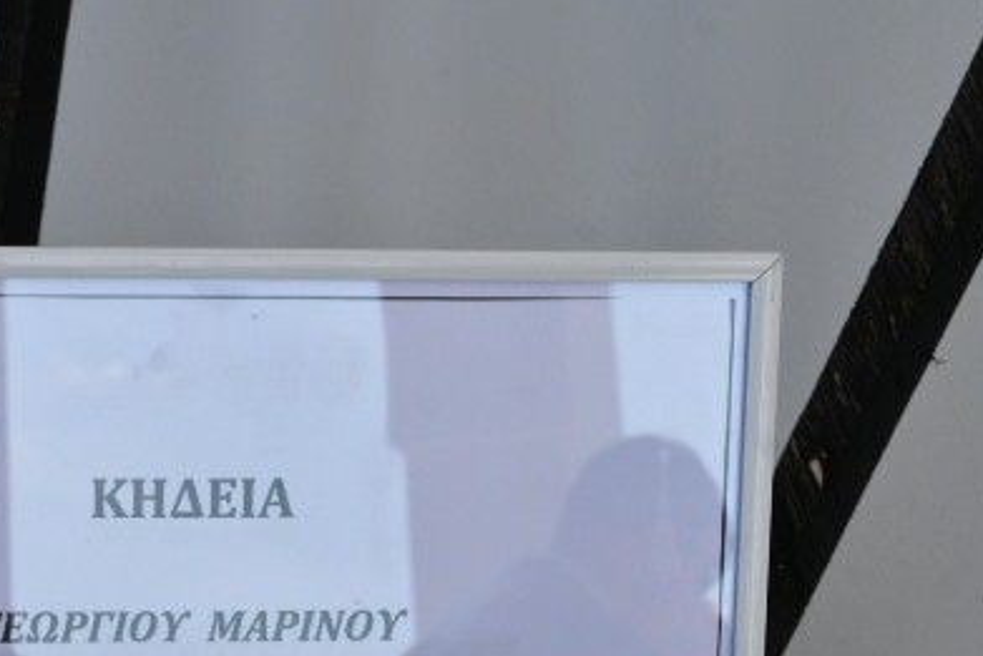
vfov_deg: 10.1
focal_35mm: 135
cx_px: 8
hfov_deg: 14.9
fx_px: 3687
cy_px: 704
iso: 2000
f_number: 10
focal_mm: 44
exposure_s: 1/1600
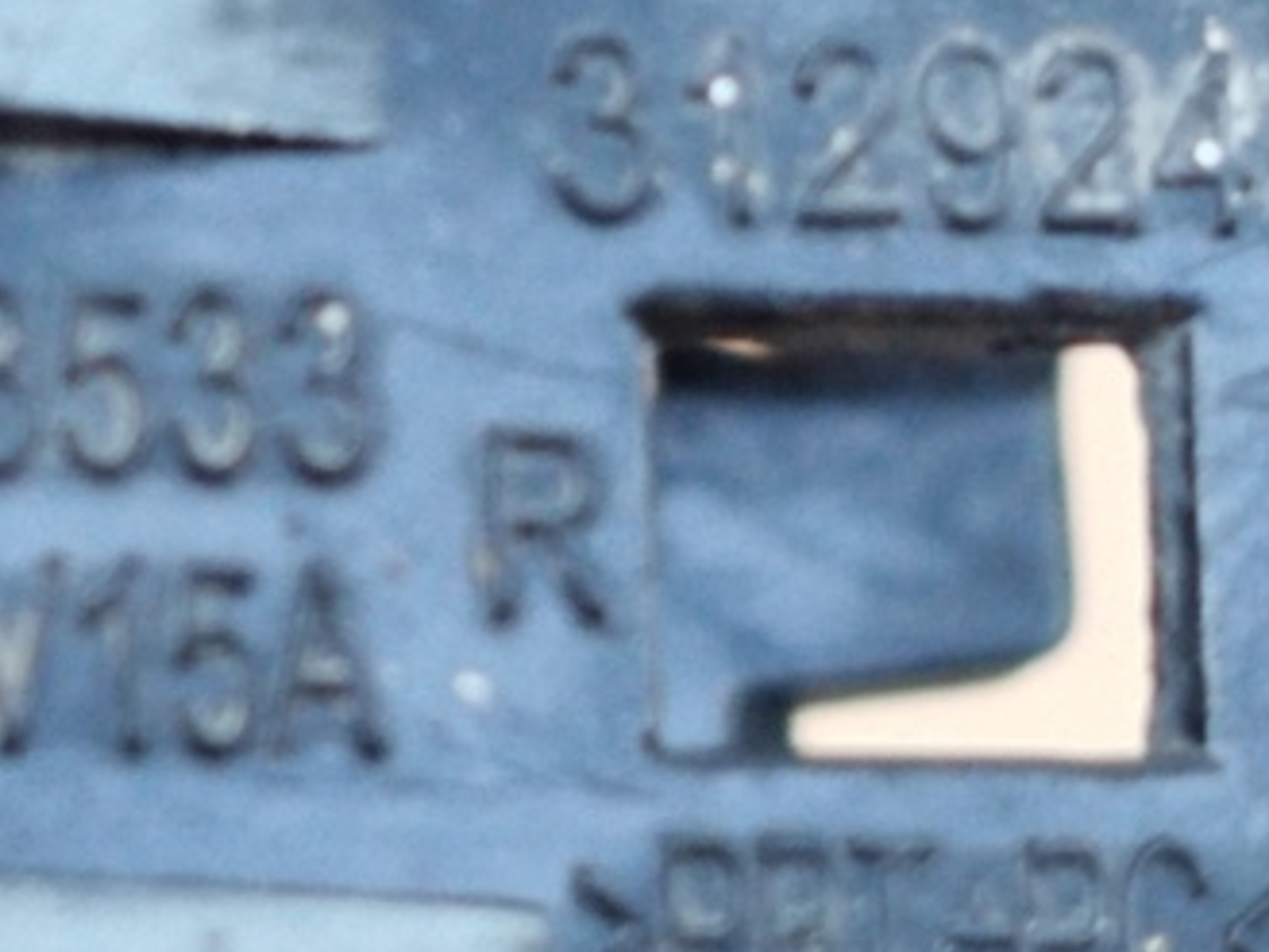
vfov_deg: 5.5
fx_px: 9902
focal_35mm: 270
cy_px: 320
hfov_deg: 7.3
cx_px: 332
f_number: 1.7
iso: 160
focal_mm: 5.31
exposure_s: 1/50
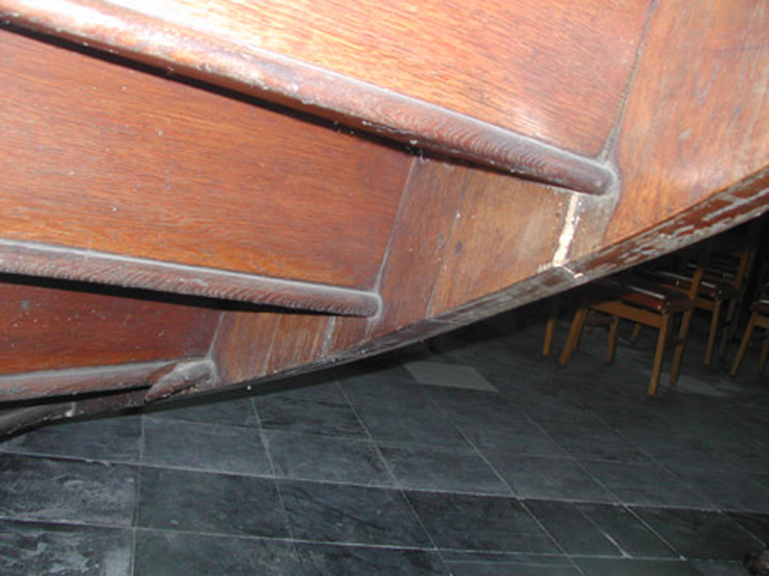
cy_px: 288
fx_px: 844
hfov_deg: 49.0
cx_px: 384
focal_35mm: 38
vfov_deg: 37.7
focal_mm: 8
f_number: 2.8
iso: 100
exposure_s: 1/60
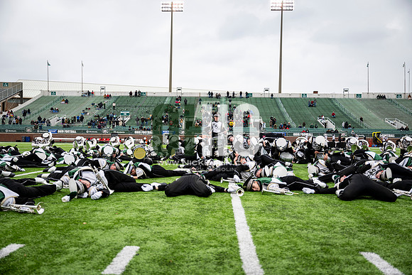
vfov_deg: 38.9
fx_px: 389
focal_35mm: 34
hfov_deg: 55.8
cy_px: 138
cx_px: 206
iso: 100
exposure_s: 1/500
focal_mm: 34
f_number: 2.8
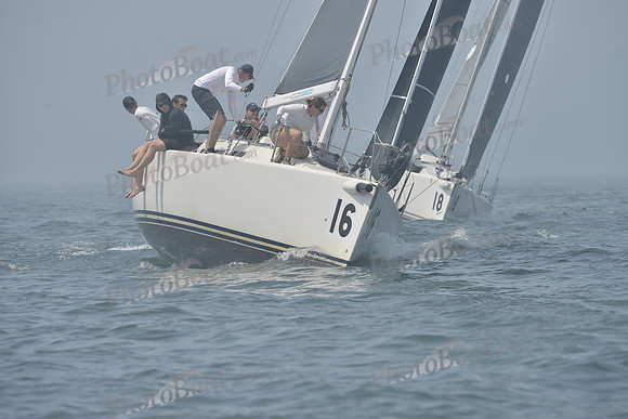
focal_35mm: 240
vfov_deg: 5.7
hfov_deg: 8.6
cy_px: 210
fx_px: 4187
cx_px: 314
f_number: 10
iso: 280
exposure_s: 1/1000
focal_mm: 240
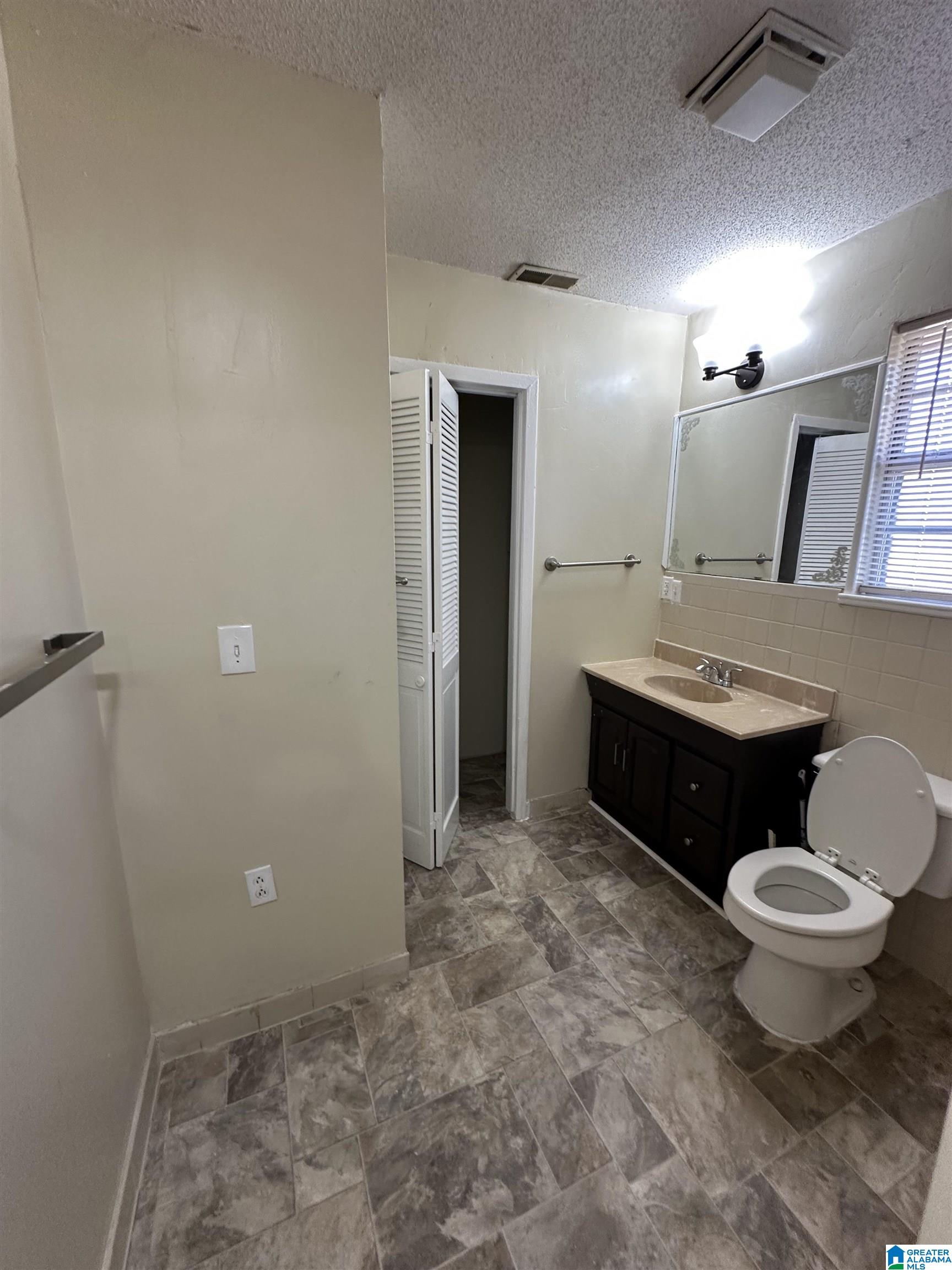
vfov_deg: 102.1
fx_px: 513
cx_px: 476
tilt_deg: -8.0
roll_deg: +1.4
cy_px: 635
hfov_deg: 85.7
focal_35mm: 14
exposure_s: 1/60
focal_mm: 2.22
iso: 160
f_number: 2.2
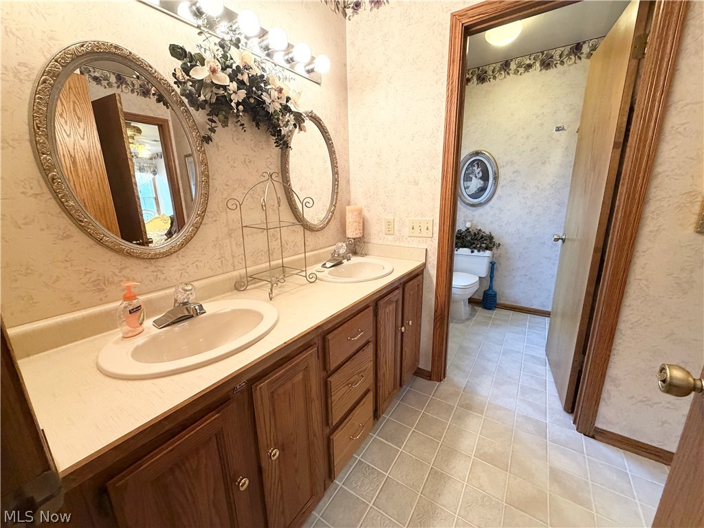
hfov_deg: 102.1
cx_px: 352
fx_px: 285
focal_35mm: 14
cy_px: 264
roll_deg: +1.1
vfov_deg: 85.7
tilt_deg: -13.2
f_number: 2.2
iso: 320
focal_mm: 2.22
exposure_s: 1/60
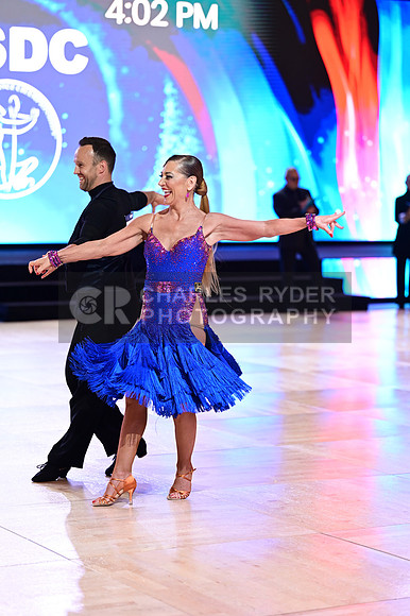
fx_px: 1744
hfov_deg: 13.4
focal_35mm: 102
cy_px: 308
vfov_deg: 20.0
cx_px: 205
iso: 2000
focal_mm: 102
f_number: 2.8
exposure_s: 1/500
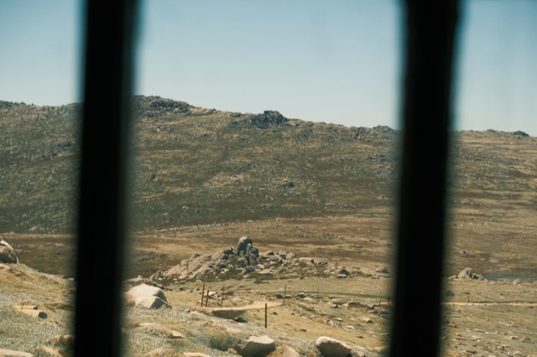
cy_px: 178
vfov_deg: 13.0
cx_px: 268
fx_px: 1565
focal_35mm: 105
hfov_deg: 19.5
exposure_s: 1/500
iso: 200
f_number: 7.1
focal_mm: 70
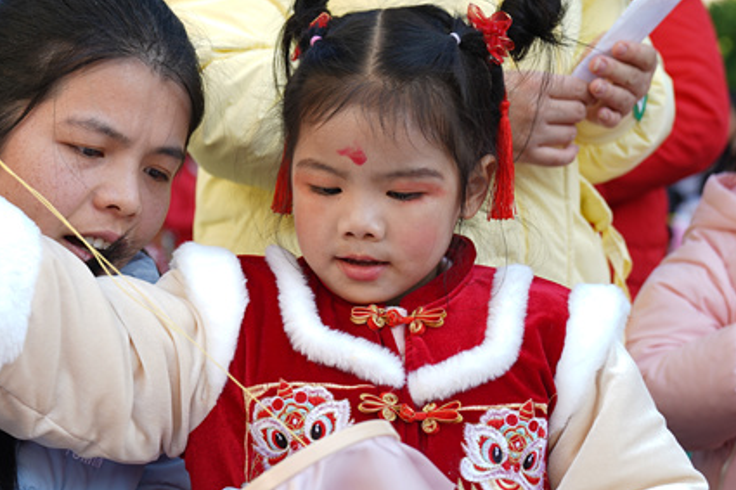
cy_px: 368
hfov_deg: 23.0
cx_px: 139
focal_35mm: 87
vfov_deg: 15.6
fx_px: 1778
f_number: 3.5
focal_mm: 43
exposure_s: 1/160
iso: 80
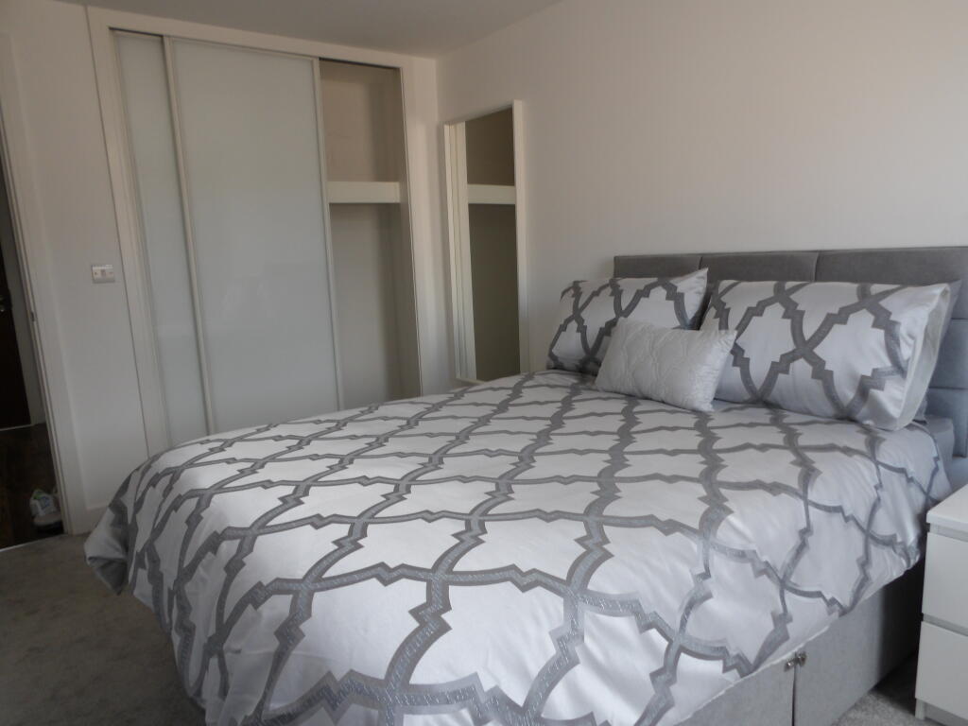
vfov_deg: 56.8
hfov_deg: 71.6
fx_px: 671
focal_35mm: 24
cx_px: 484
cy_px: 363
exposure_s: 1/30
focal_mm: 4.3
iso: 132
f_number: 4.1
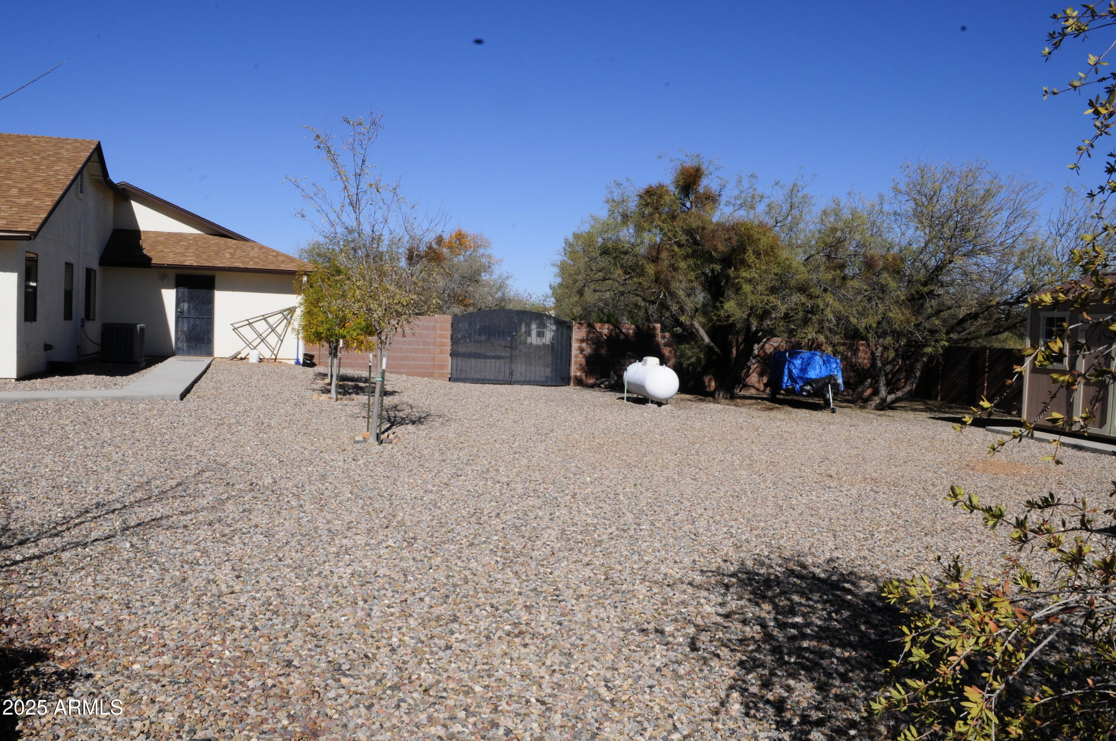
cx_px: 558
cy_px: 370
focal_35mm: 30
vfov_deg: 43.5
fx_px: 929
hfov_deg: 62.0
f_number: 25
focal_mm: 20
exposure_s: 1/125
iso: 250
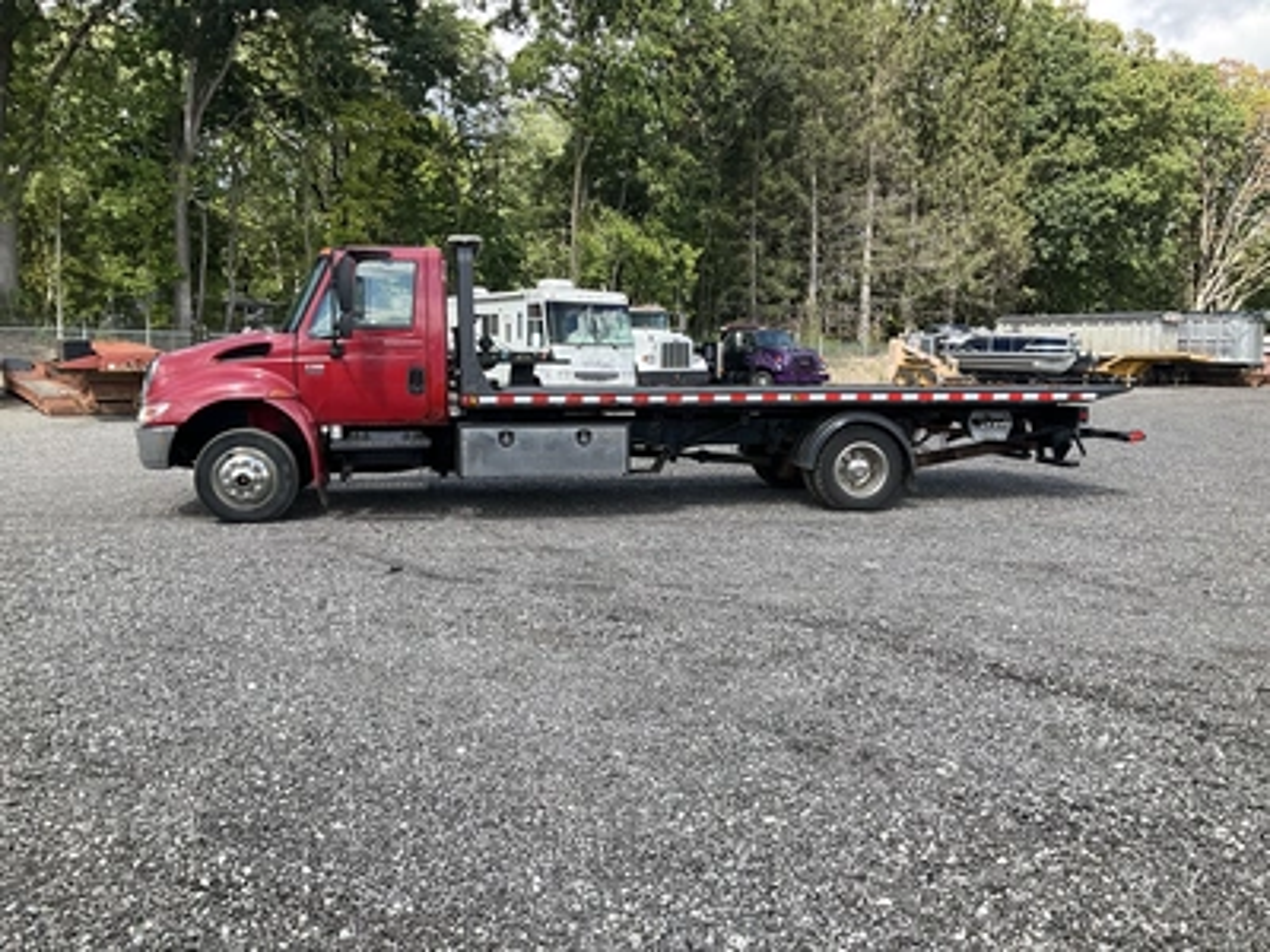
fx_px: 1064
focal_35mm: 29
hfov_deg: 61.7
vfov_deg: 48.2
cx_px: 635
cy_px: 476
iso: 25
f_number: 1.8
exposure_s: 1/465
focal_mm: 3
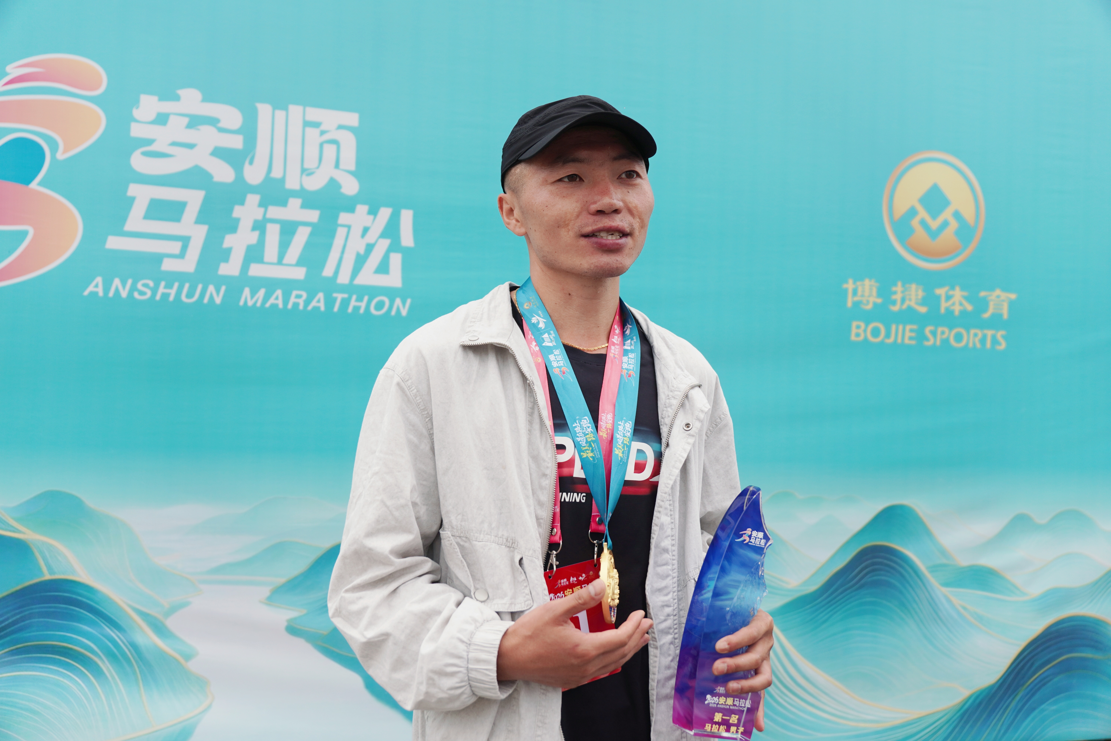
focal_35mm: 32
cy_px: 370
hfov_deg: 59.5
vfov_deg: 41.7
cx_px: 556
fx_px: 972
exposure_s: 1/320
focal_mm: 21
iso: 100
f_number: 2.8
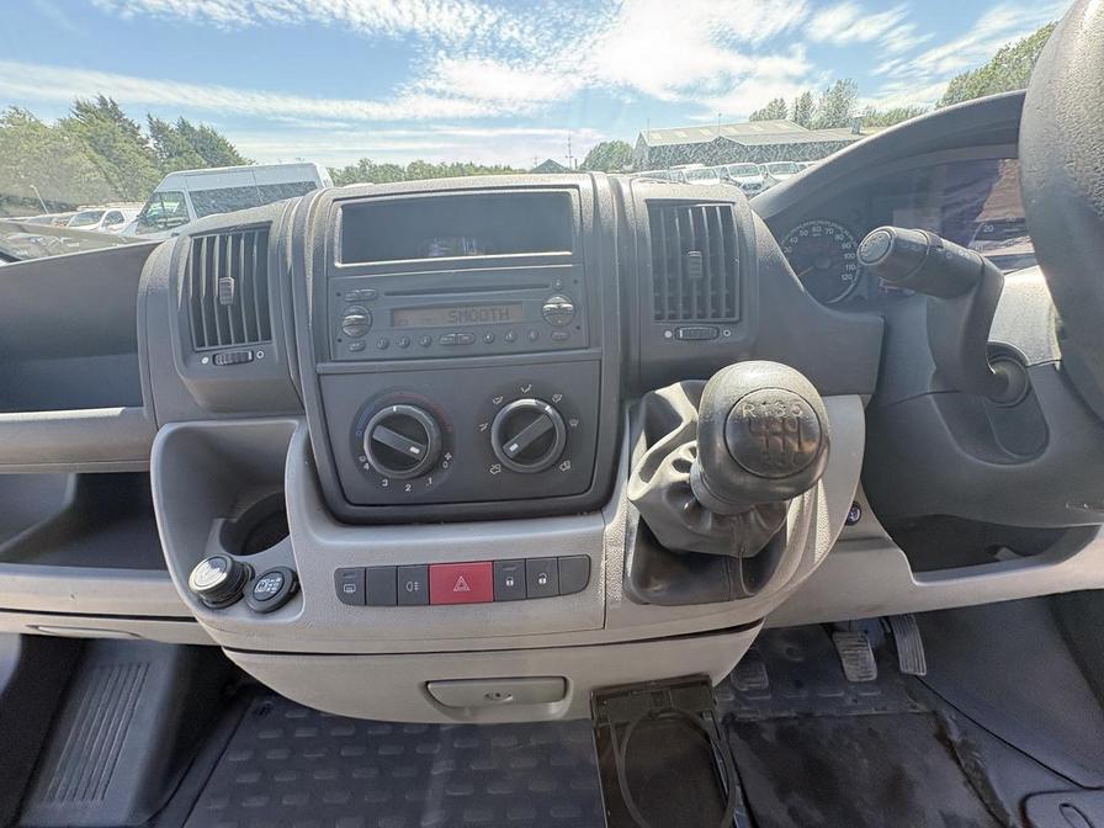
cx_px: 552
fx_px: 446
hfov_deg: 102.1
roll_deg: -3.2
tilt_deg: -22.8
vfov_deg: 85.7
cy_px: 414
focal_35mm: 14
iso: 80
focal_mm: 2.22
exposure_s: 1/142
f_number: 2.2
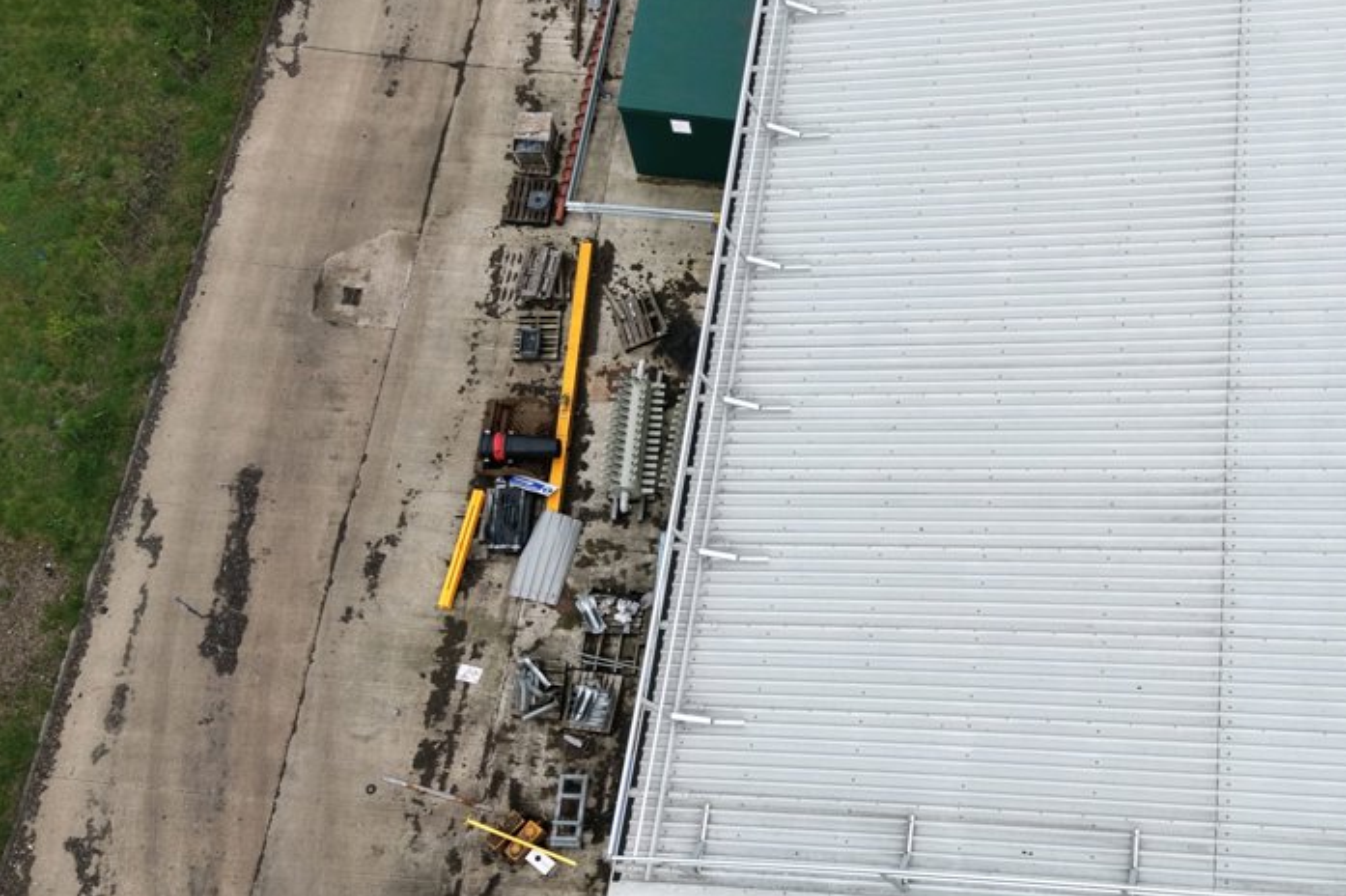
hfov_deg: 44.6
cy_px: 516
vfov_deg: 31.1
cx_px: 927
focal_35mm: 43
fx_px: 1607
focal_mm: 8.67
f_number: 1.8
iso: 130
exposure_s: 1/2000
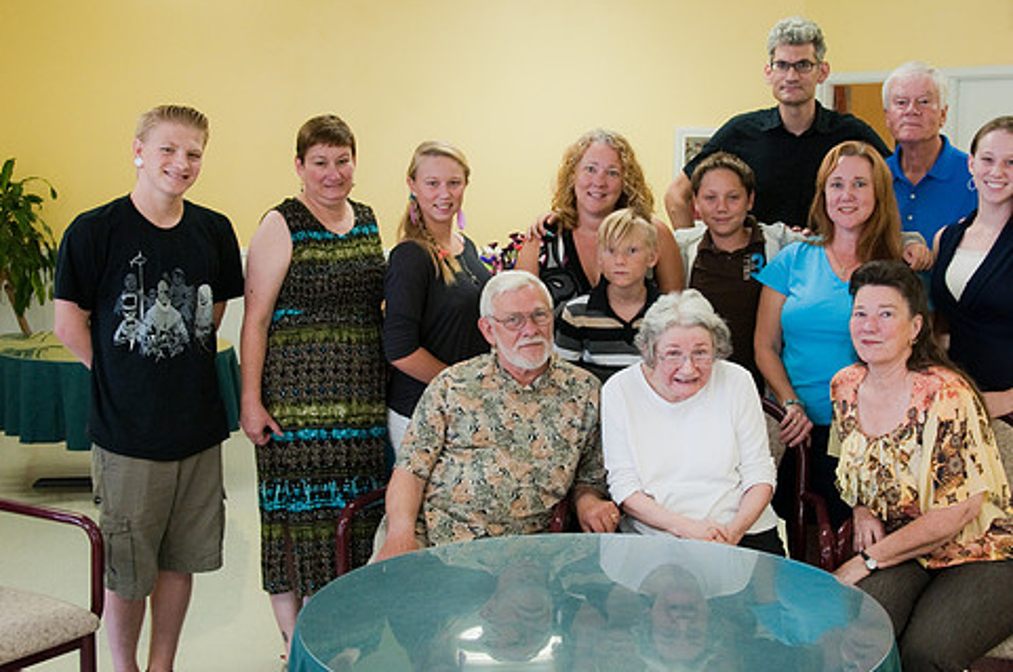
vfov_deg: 28.5
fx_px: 1320
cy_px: 328
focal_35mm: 47
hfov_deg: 41.9
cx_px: 545
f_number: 5
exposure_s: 1/30
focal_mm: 26
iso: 640
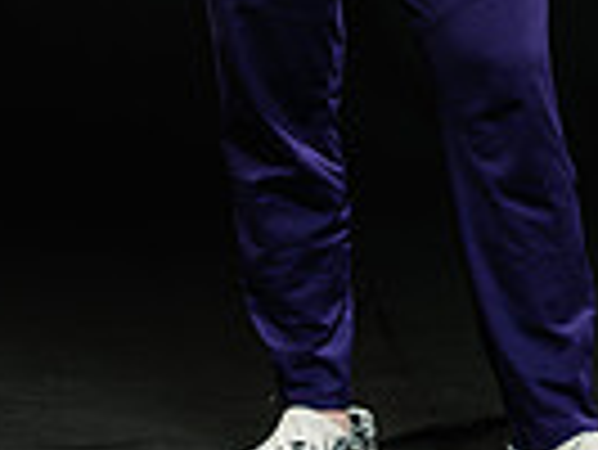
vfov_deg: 5.3
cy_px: -328
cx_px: 319
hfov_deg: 7.1
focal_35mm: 279
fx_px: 4824
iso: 320
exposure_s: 1/250
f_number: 5.6
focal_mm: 86
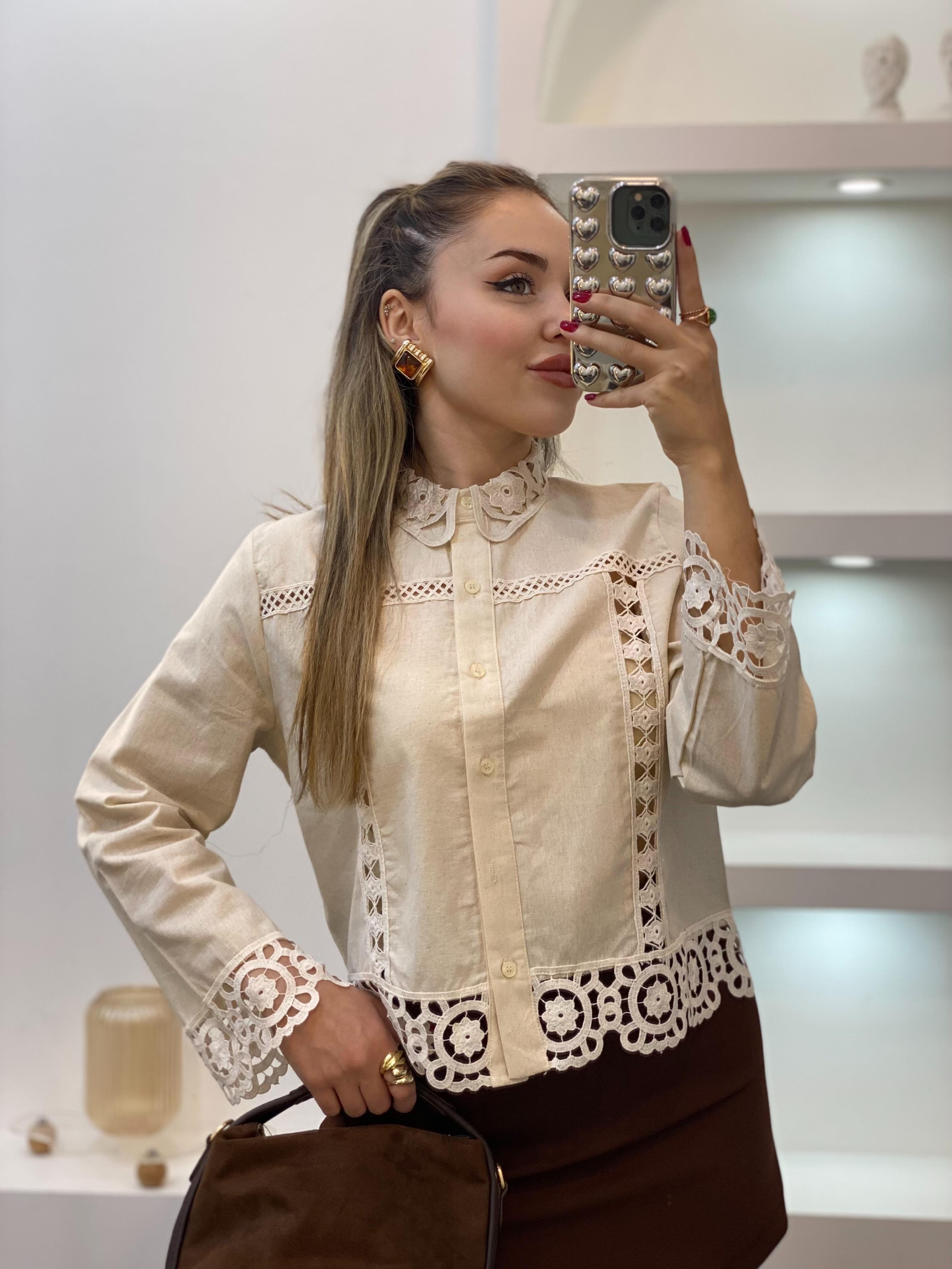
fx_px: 1907
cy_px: 634
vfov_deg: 36.8
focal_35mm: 52
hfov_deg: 28.0
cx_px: 476
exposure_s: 1/100
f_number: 2
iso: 80
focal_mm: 6
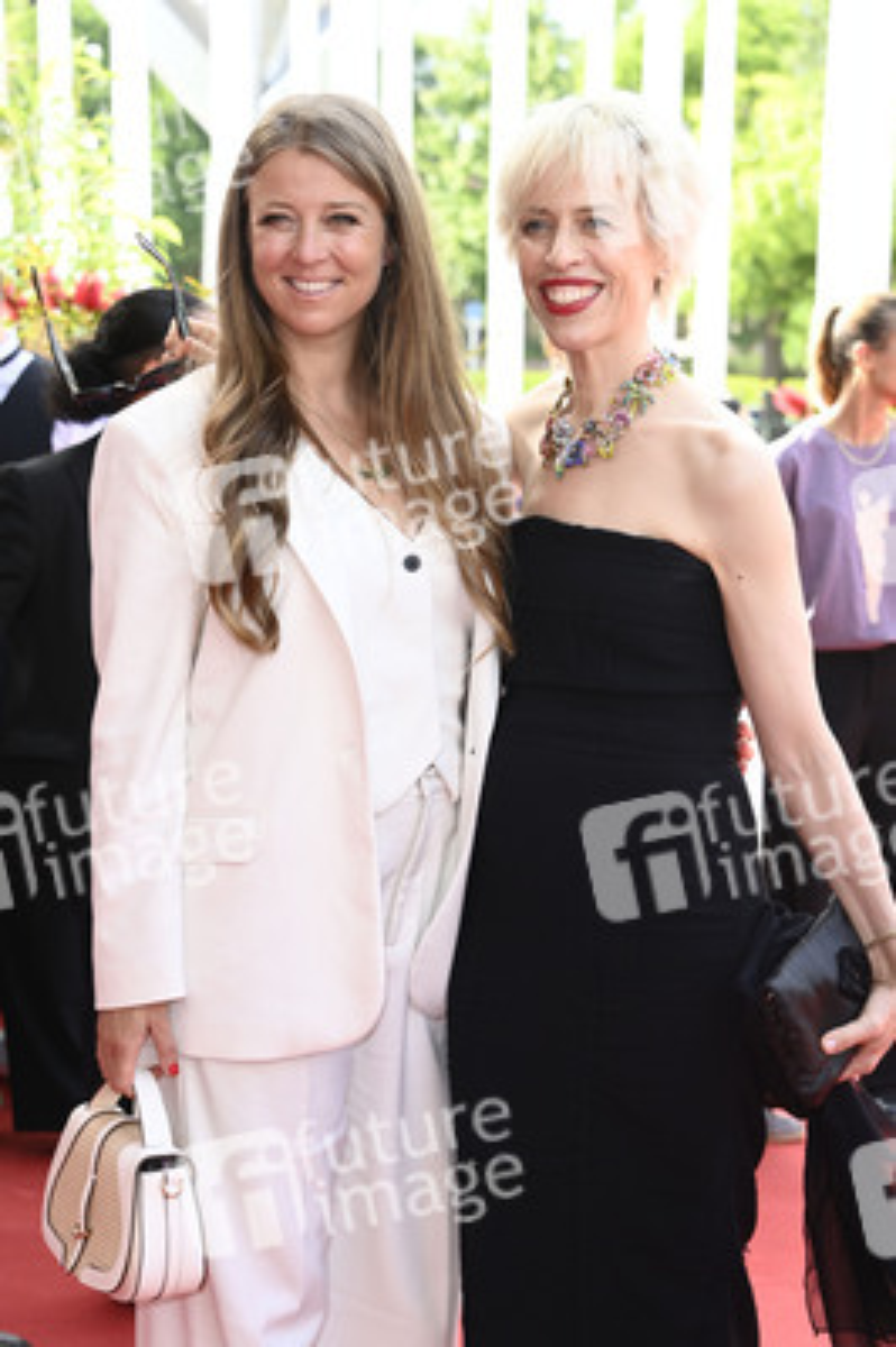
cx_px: 448
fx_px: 3066
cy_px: 674
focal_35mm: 82
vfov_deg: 24.8
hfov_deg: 16.6
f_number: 6.3
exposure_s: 1/250
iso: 640
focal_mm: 82
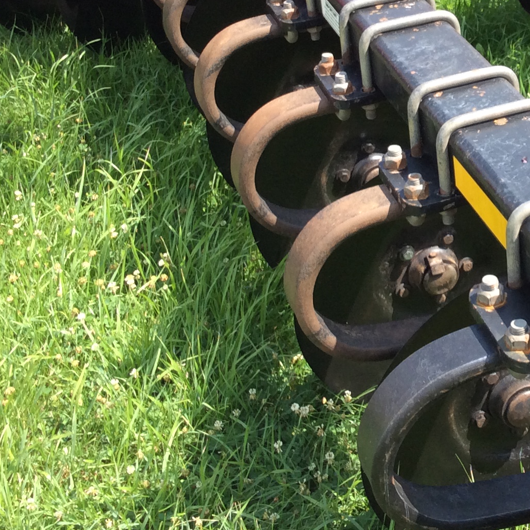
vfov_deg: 24.0
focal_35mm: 71
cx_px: 495
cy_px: 121
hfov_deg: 23.6
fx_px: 1230
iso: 32
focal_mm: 3.3
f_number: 2.4
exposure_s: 1/436
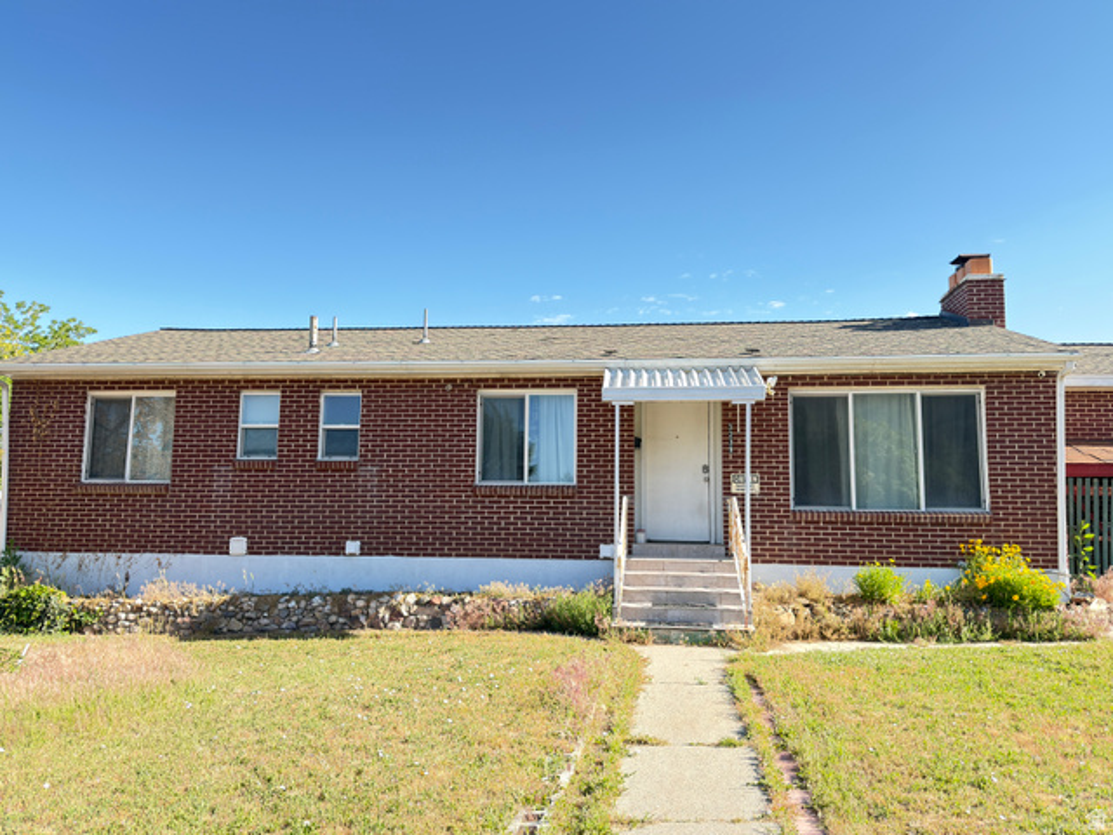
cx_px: 556
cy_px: 418
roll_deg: -0.6
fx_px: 868
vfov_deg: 51.4
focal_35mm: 27
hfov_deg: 65.3
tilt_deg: +7.0
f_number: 1.78
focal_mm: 6.76
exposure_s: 1/774
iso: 100
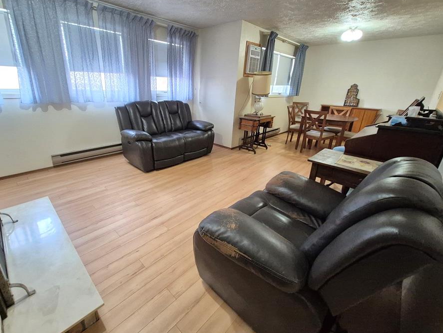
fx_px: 192
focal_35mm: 15
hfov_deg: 97.8
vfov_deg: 81.7
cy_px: 155
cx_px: 200
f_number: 2.2
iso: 1250
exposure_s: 1/60
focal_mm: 1.74
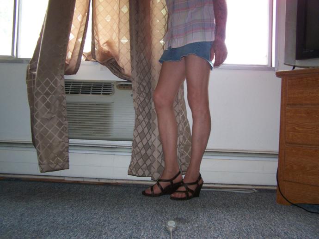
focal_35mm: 38
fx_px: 350
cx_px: 160
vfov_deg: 37.7
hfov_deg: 49.0
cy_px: 120
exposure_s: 1/60
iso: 200
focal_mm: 6.3
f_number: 2.8
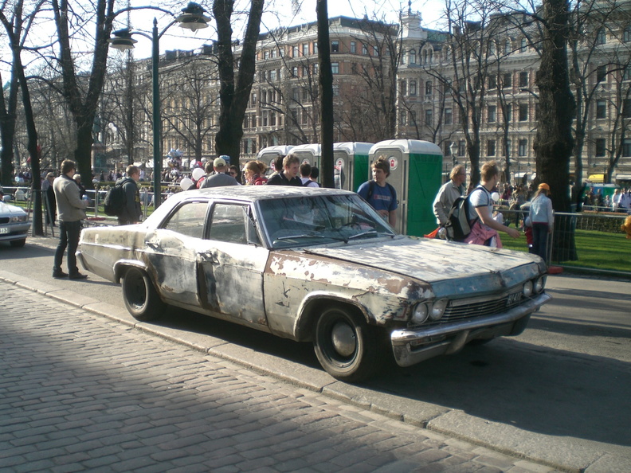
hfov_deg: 49.0
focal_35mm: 38
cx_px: 316
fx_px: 693
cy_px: 236
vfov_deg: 37.7
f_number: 3.1
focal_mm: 6.3
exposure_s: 1/320
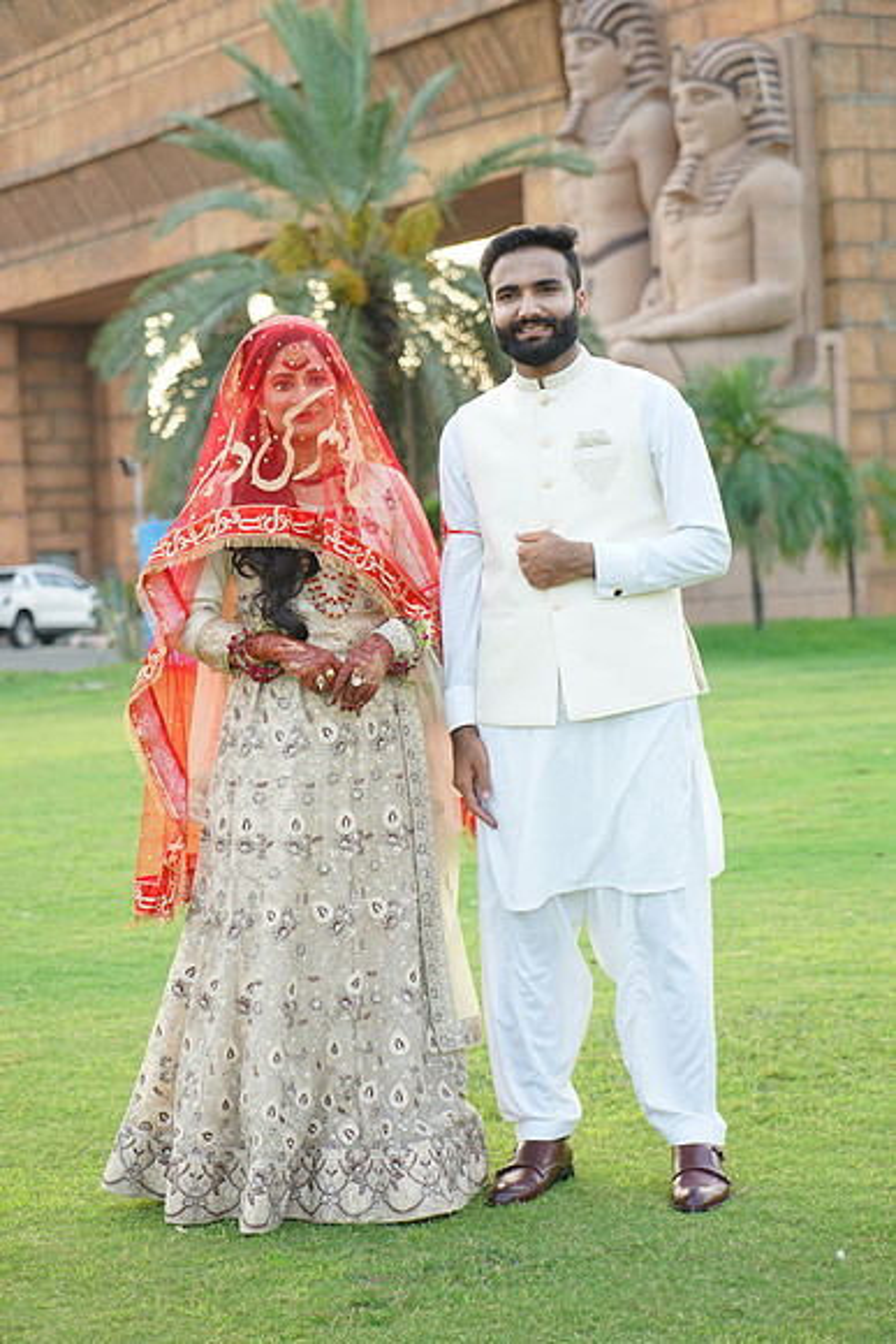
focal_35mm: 70
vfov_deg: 28.8
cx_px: 448
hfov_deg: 19.5
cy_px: 672
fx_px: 2612
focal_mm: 70
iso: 320
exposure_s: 1/200
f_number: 4
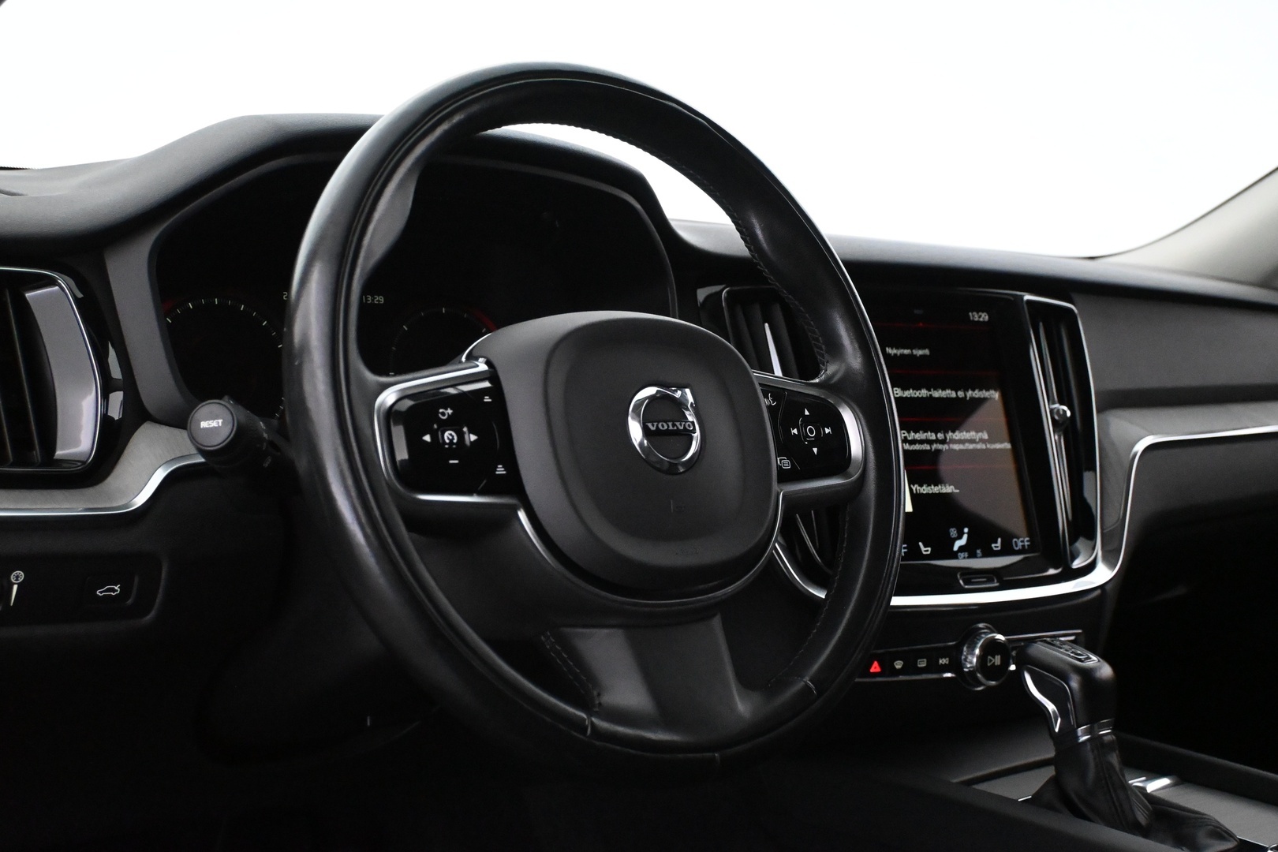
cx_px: 639
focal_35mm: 45
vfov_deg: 29.9
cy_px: 426
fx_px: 1597
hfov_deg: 43.6
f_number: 4.8
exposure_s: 1/60
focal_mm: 30
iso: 7200
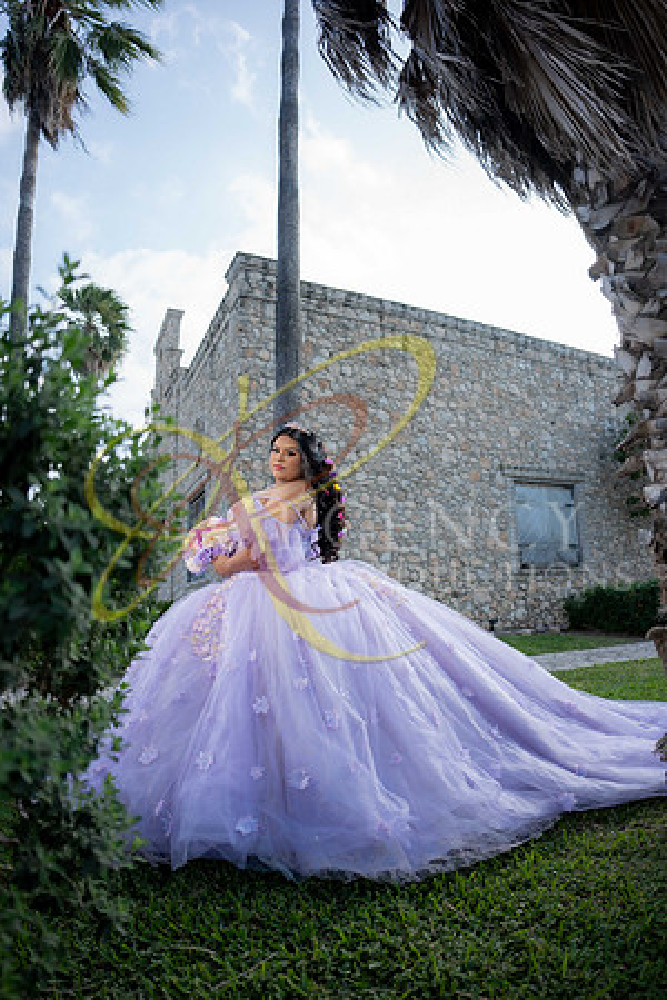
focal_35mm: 20
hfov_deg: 61.9
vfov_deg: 84.0
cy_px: 500
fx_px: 556
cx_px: 334
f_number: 2.8
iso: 125
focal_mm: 20
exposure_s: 1/640
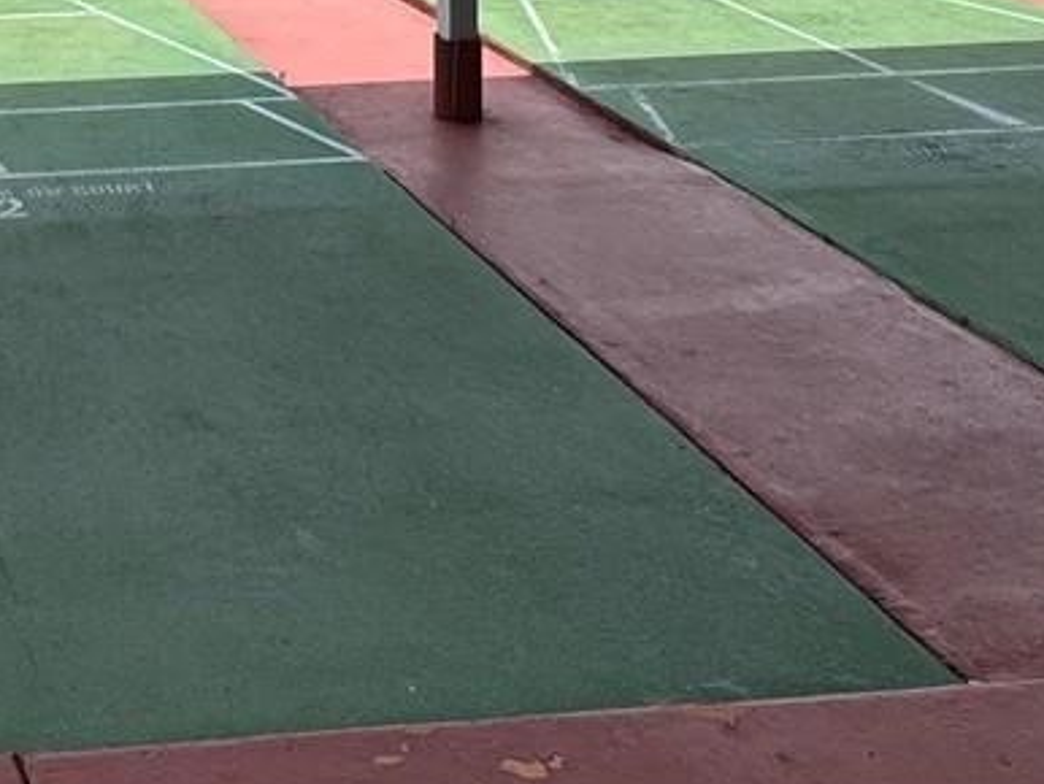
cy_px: -395
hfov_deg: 29.1
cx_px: -179
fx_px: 1750
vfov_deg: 21.3
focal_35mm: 58
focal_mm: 2.22
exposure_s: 1/2342
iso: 50
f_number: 2.2
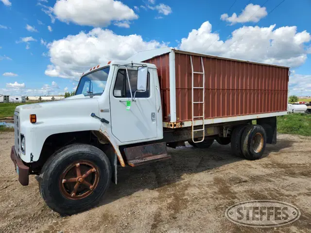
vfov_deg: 58.9
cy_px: 116
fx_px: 207
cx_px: 156
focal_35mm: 23
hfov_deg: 73.9
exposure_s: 1/1445
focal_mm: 5.4
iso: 20
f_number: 1.8
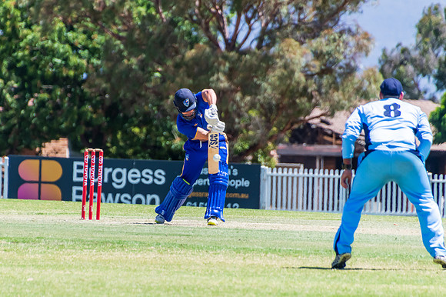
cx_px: 184
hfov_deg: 2.9
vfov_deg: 1.9
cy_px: 174
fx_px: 8726
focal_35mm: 705
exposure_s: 1/1600
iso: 400
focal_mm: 400
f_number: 6.3
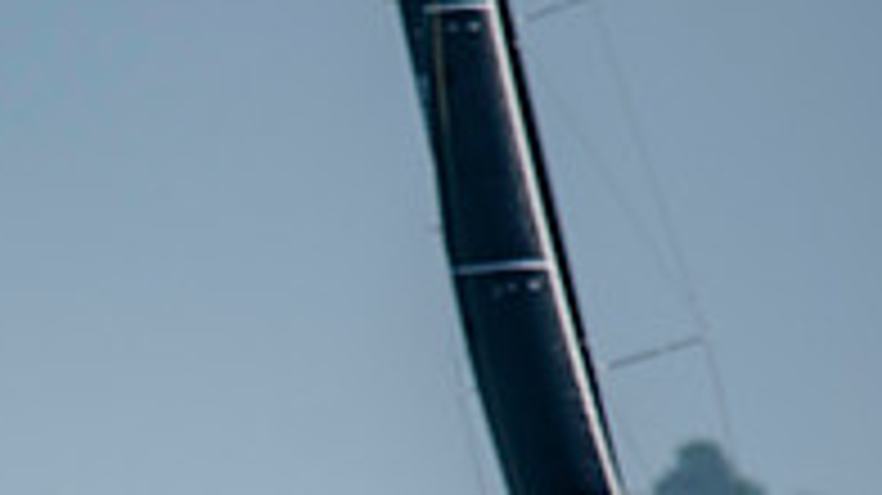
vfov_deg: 0.9
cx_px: -274
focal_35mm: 1395
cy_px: 862
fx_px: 32607
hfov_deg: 1.5
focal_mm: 300
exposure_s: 1/3200
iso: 200
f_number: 4
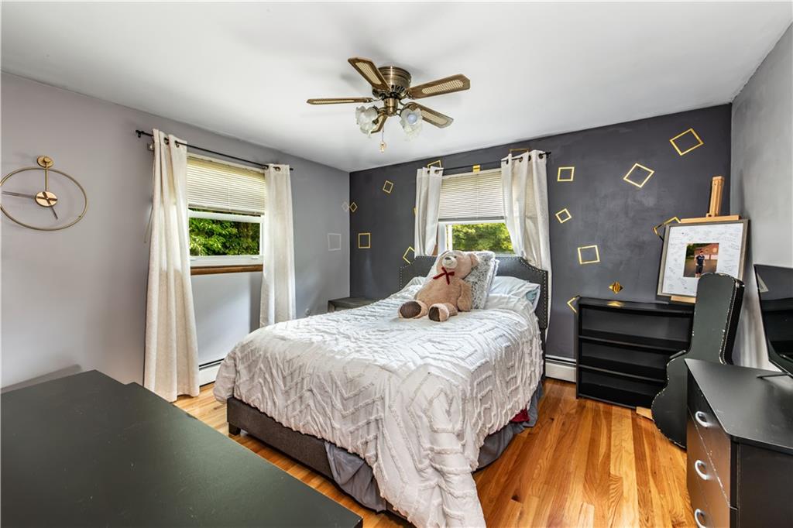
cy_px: 264
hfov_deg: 104.3
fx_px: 308
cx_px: 396
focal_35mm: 14
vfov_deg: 81.2
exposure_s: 1/1.67
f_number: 10
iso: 400
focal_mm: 14
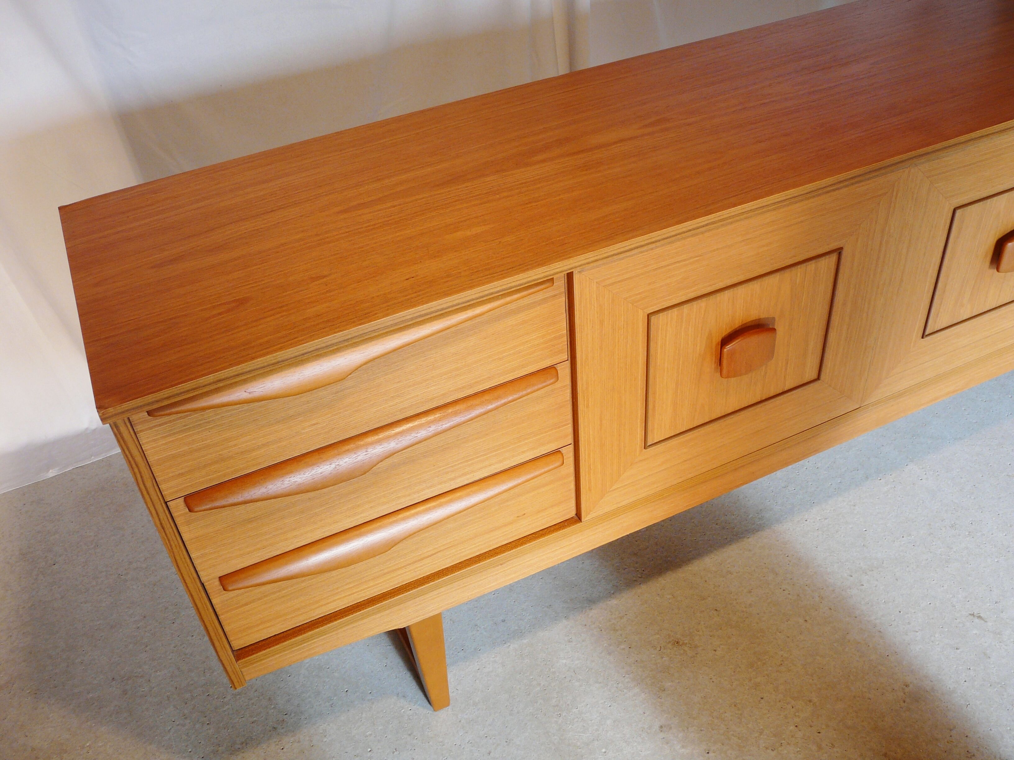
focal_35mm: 32
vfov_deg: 44.2
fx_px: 937
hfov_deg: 56.8
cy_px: 380
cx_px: 507
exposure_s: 1/60
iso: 100
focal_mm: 5.3
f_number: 2.8
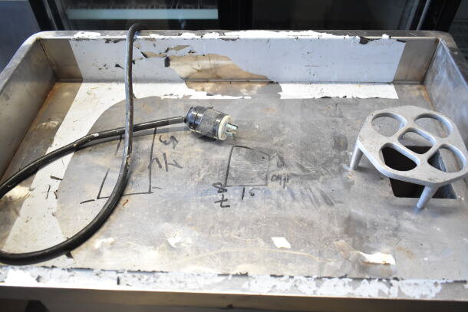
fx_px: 390
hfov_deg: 61.9
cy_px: 156
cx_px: 234
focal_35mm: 30
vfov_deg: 43.6
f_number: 3.8
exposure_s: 1/60
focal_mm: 20
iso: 1600
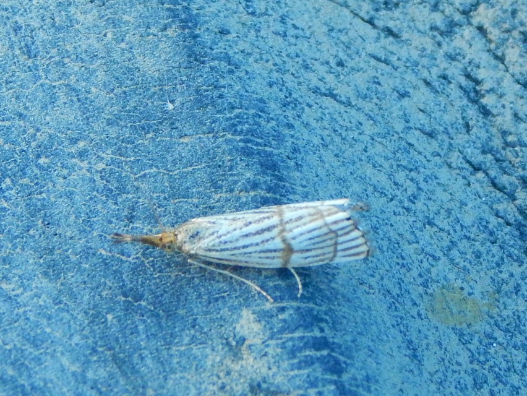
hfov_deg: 12.3
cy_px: 198
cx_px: 264
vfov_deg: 9.3
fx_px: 2437
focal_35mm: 160
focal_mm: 28.7
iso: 400
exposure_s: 1/125
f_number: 5.1
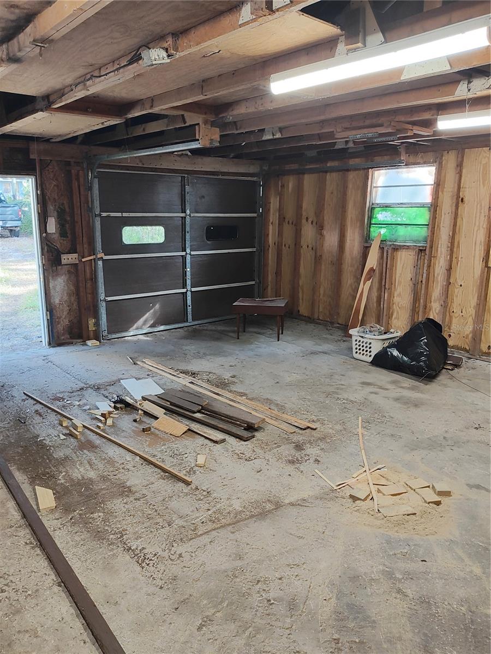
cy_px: 327
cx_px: 246
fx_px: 473
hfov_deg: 54.9
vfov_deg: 69.4
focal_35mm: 25
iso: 187
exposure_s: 1/40
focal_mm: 4.15
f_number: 1.5
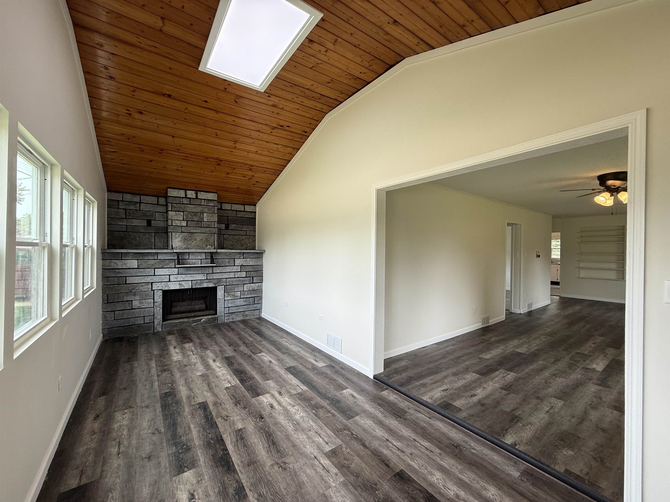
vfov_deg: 85.7
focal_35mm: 14
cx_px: 335
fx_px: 271
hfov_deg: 102.1
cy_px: 251
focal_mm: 2.22
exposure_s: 1/120
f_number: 2.2
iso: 50
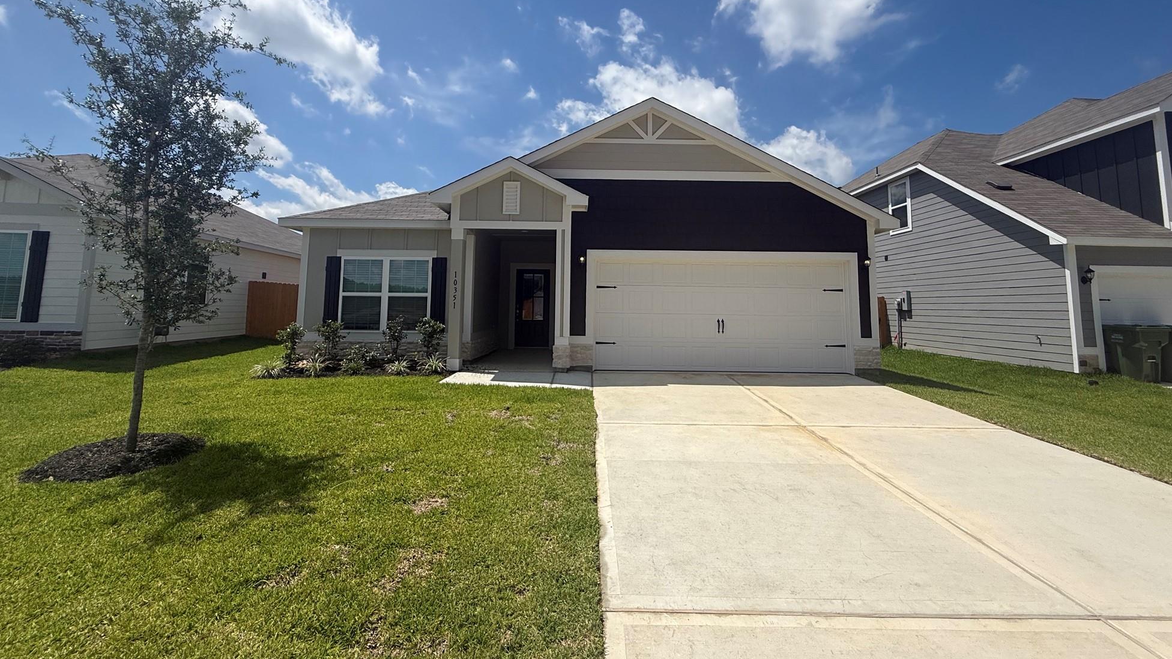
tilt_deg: +6.1
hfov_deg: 99.4
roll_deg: -0.9
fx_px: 497
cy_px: 256
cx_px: 596
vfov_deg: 66.3
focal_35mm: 16
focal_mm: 2.22
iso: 50
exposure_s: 1/3460
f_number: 2.2
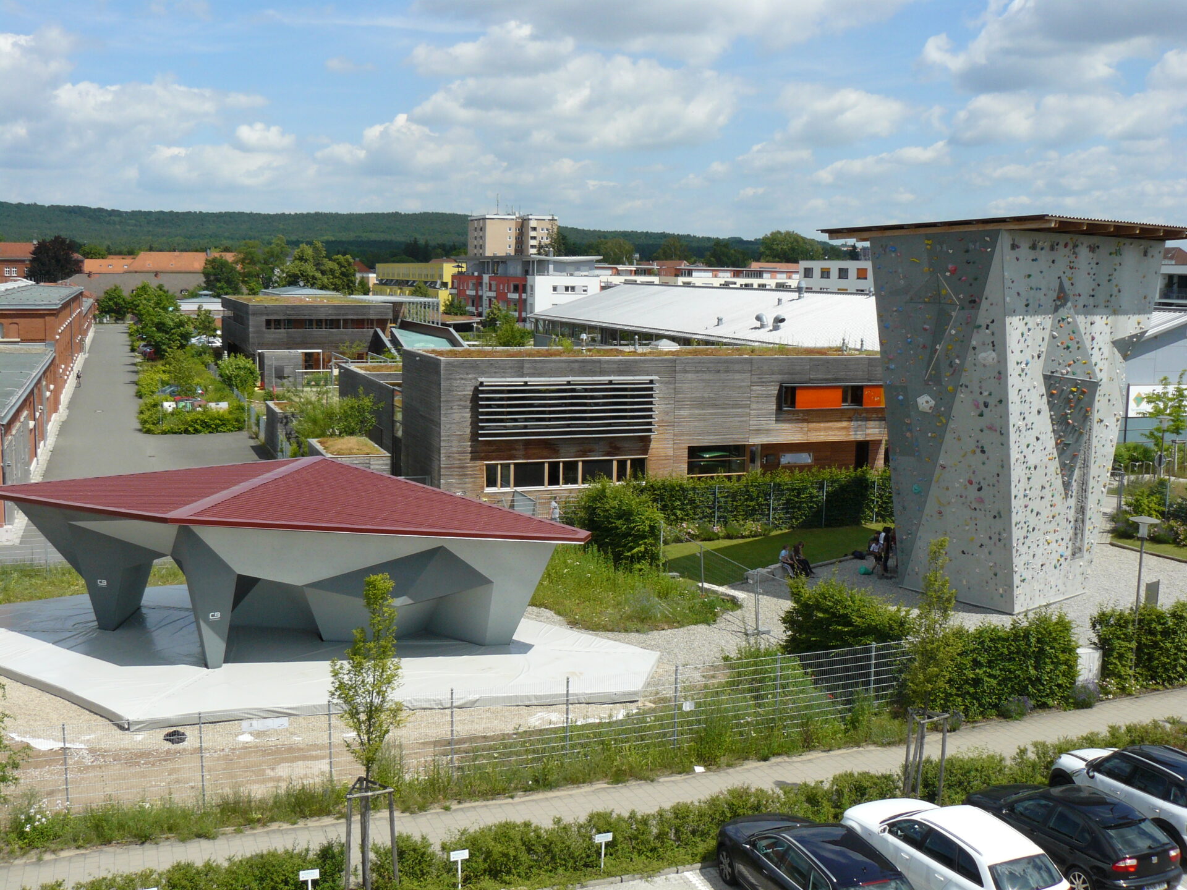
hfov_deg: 51.4
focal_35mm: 36
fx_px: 1234
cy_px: 445
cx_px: 594
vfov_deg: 39.7
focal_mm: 6
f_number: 5.6
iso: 100
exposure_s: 1/500
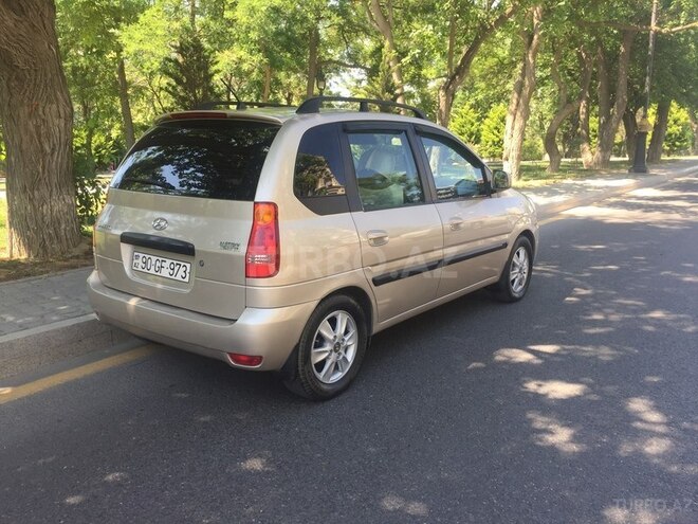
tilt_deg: -10.9
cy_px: 262
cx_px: 349
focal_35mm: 29
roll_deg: -0.7
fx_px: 585
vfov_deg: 48.2
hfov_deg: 61.7
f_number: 2.2
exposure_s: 1/208
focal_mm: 4.15
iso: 32
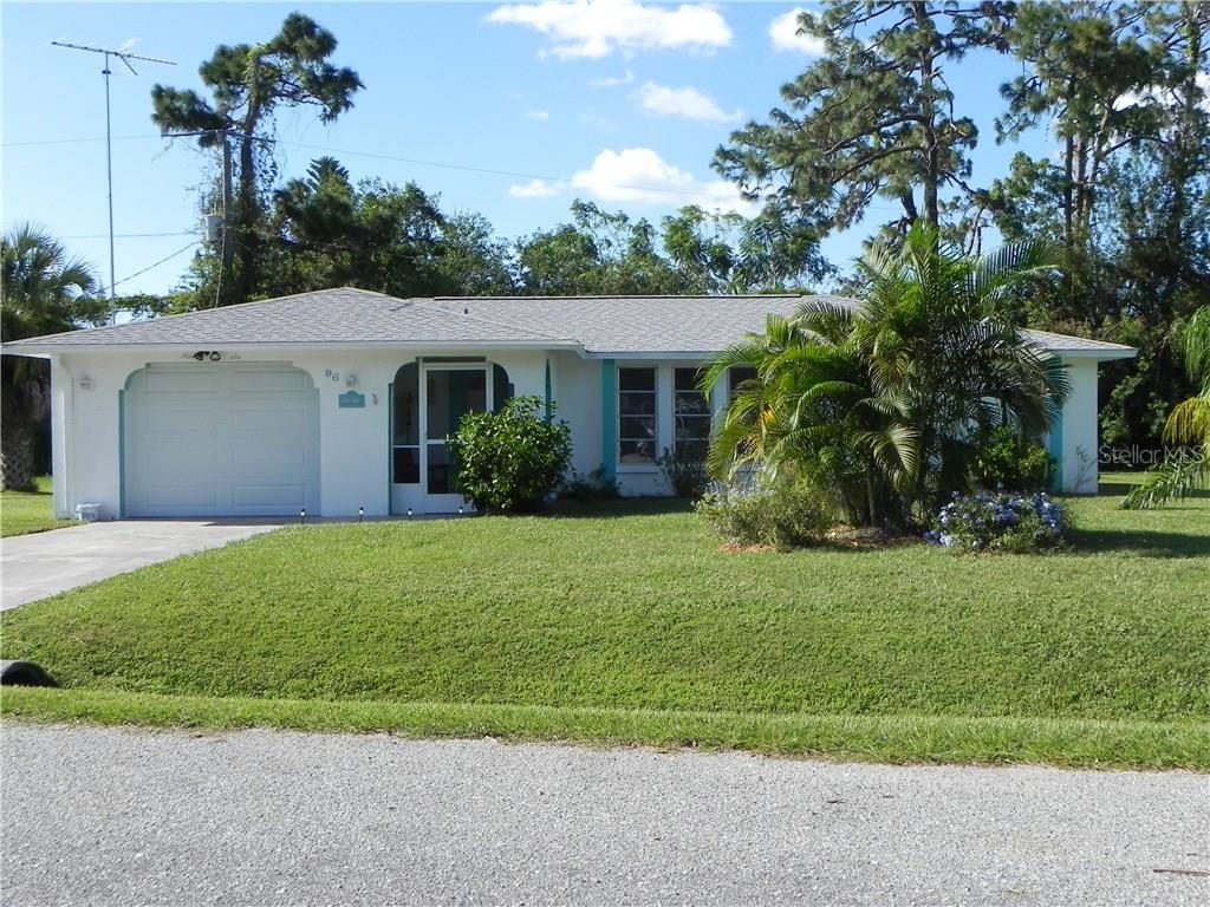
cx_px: 605
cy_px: 454
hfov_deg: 45.8
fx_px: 1433
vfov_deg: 35.1
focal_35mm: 41
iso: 160
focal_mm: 7.3
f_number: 6.3
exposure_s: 1/413
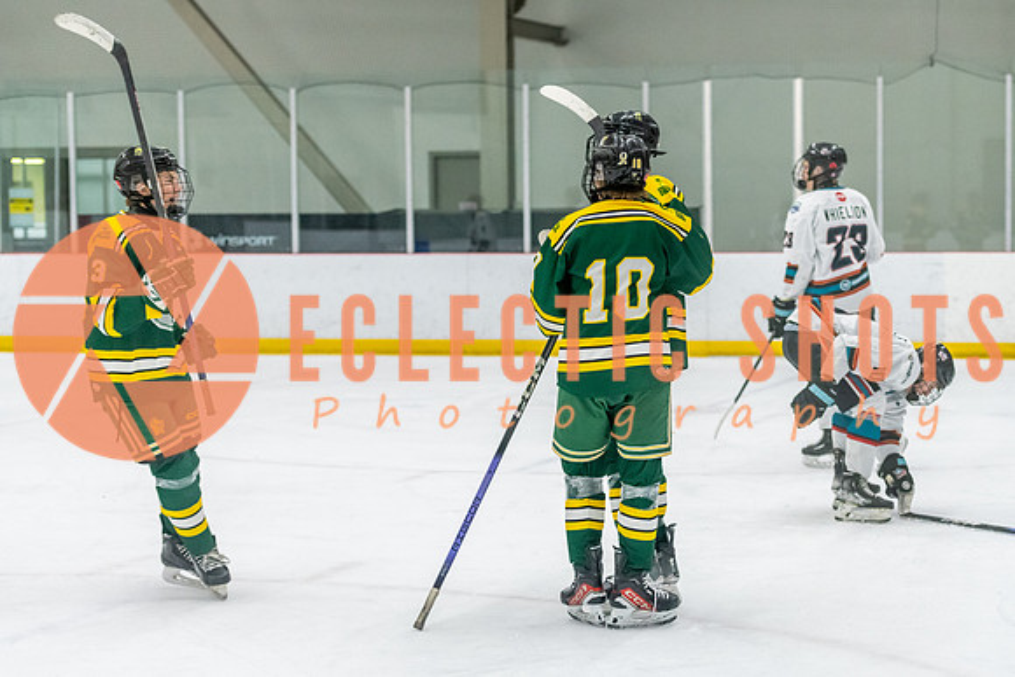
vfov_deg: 15.4
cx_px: 639
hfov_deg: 22.8
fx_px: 2507
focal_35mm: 89
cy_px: 329
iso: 4000
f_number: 2.8
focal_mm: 70
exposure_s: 1/800
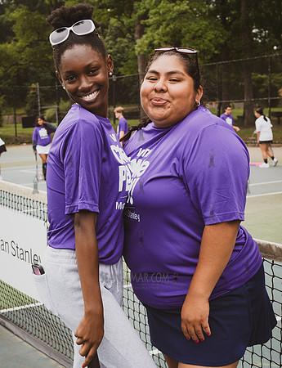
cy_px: 184
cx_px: 100
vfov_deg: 33.4
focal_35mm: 57
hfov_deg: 25.8
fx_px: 613
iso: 1000
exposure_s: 1/1000
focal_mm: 40
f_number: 5
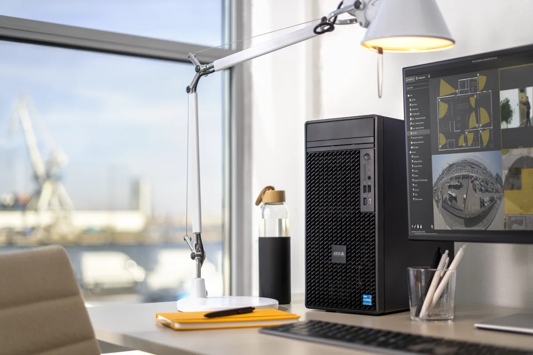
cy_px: 178
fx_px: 740
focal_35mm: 50
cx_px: 266
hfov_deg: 39.6
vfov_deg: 27.0
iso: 100
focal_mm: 50
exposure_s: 1/125
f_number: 1.8
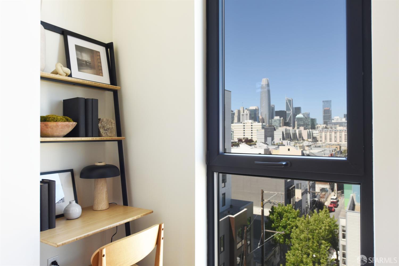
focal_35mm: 24
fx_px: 266
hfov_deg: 73.7
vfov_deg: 53.1
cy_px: 133
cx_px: 200
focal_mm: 24
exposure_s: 1/200
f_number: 6.3
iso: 1250
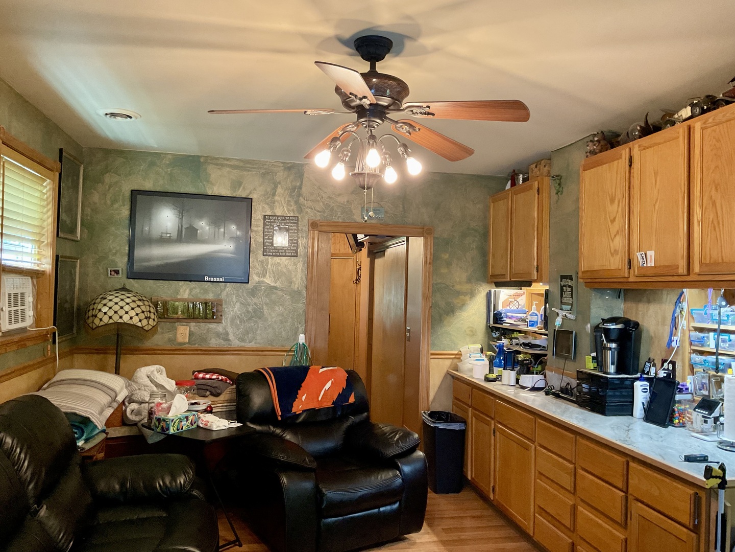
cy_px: 276
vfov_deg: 48.2
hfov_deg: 61.7
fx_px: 616
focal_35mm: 29
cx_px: 368
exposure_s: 1/60
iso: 250
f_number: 1.8
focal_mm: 3
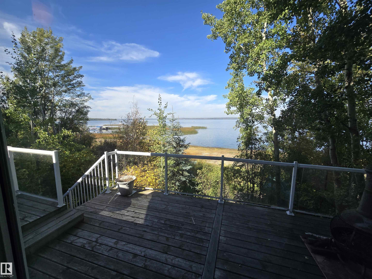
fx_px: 140
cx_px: 186
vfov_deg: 89.9
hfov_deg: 106.2
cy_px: 140
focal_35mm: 13
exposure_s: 1/934
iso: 50
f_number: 2.2
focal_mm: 2.2
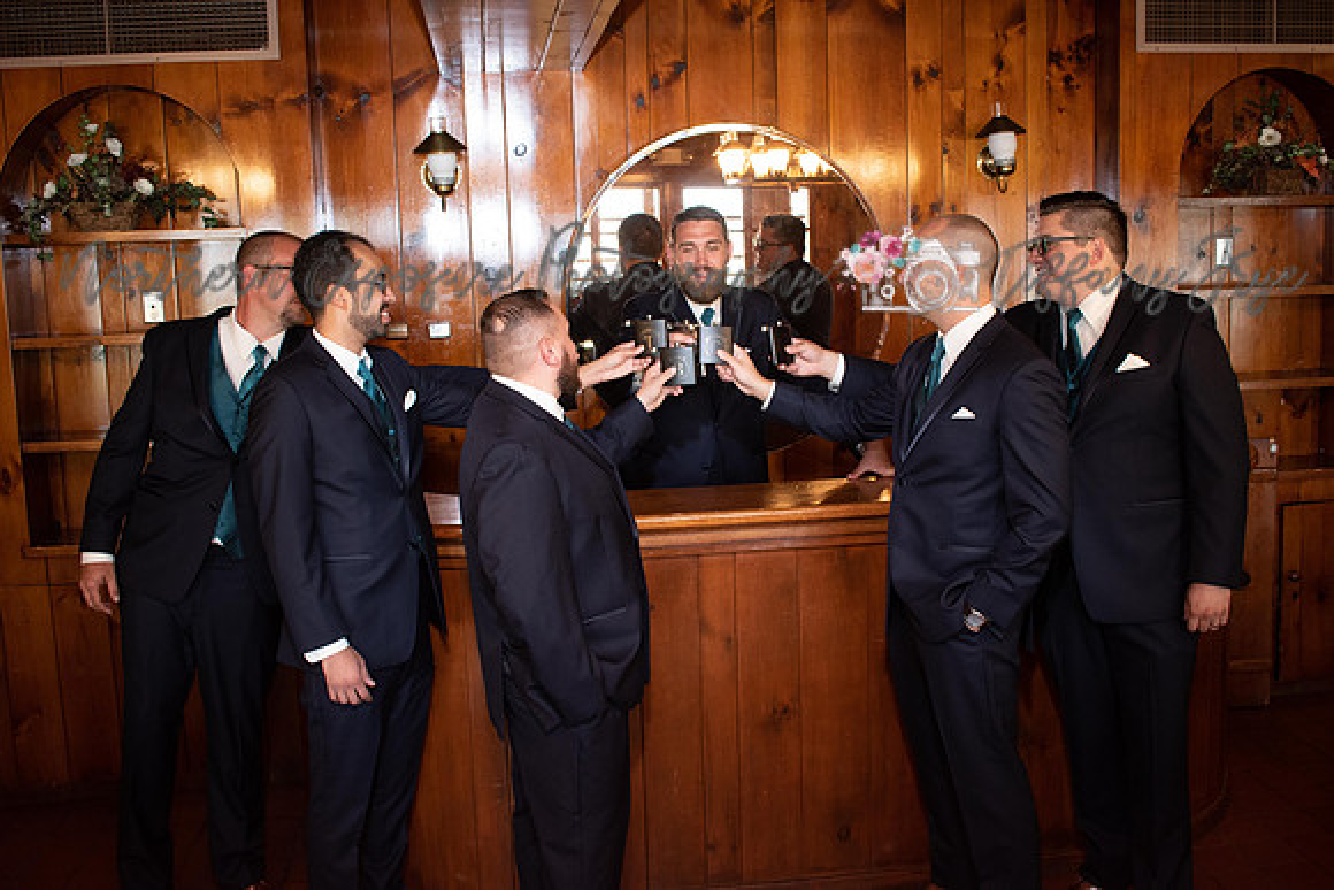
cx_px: 667
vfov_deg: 36.9
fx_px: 1334
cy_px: 445
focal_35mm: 36
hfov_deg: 53.1
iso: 1100
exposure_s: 1/60
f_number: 3.8
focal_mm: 24
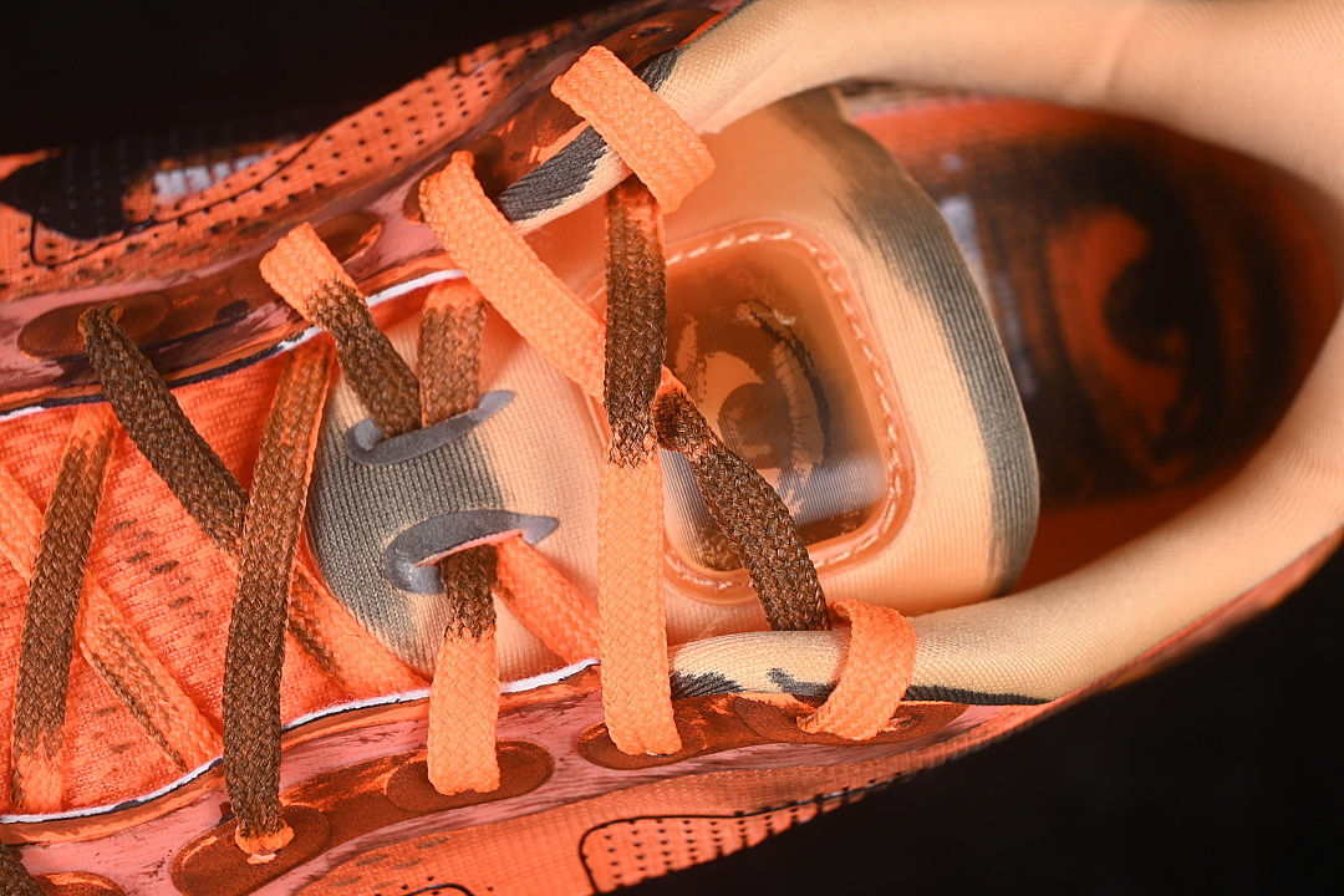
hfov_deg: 27.0
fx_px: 2800
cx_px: 672
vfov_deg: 18.2
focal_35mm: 75
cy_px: 448
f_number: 7.1
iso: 160
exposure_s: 1/80
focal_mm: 50
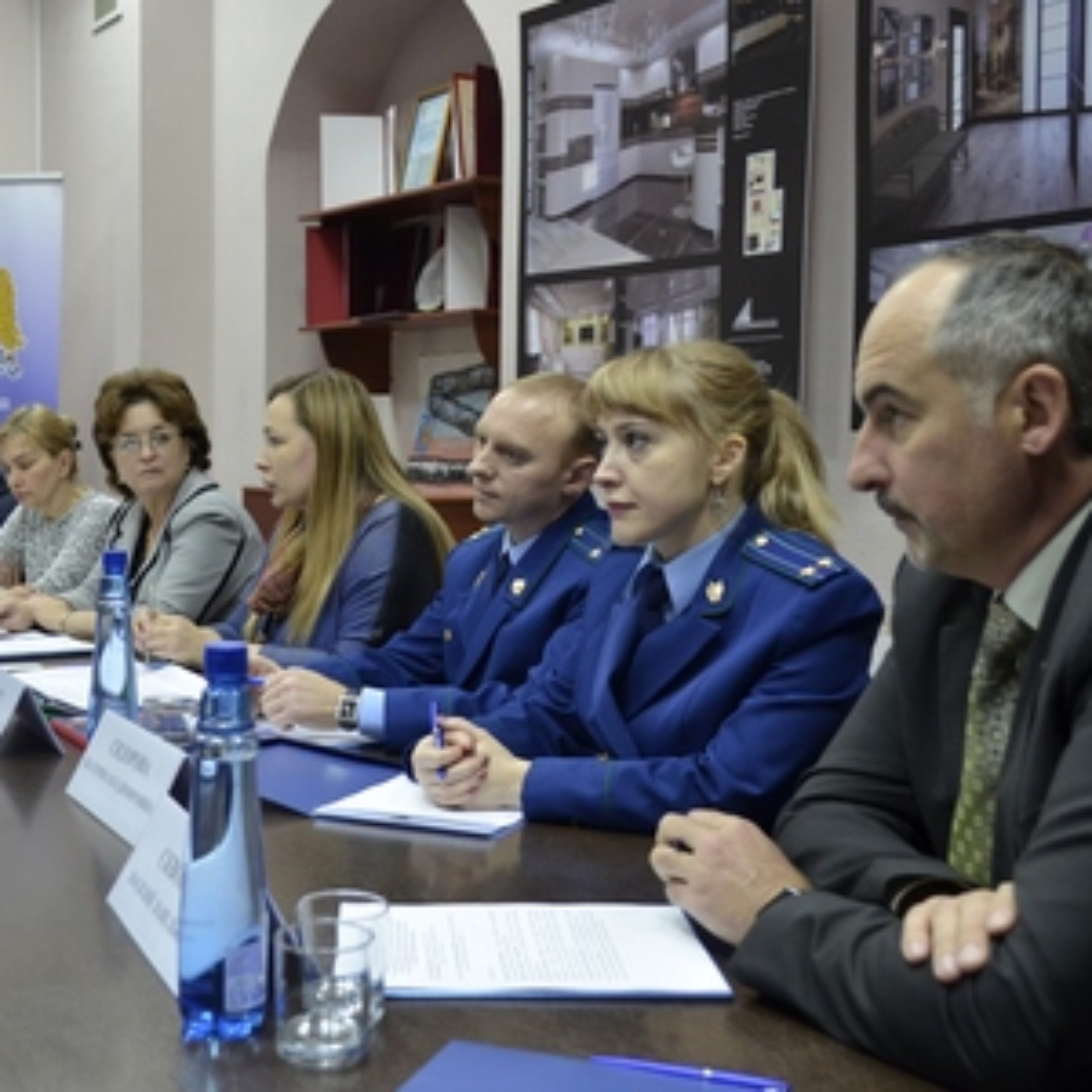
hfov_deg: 35.9
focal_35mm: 47
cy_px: 537
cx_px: 437
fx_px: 1677
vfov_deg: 36.1
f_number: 4.5
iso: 500
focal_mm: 24
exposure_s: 1/20
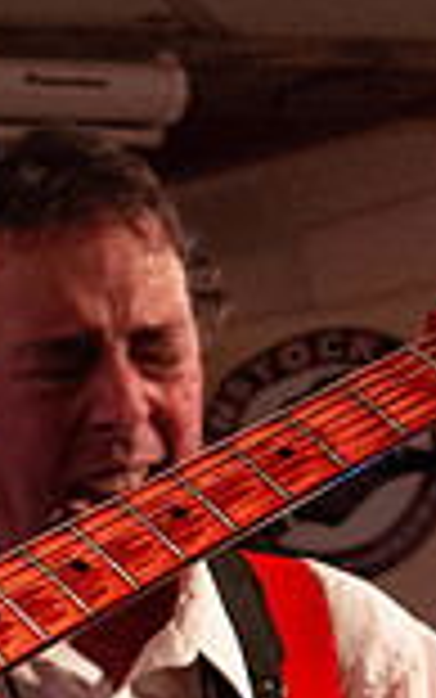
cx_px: -671
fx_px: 3894
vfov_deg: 10.1
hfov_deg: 6.1
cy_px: 712
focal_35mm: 205
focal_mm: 46
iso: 6400
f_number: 6.3
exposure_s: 1/100
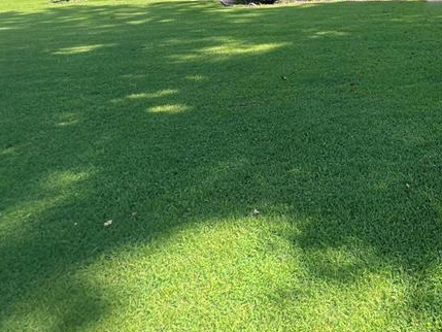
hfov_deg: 47.5
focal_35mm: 31
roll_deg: +1.4
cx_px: 450
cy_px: 7
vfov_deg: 40.4
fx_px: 396
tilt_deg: -7.7
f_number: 1.8
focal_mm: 1.57
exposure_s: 1/314
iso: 32
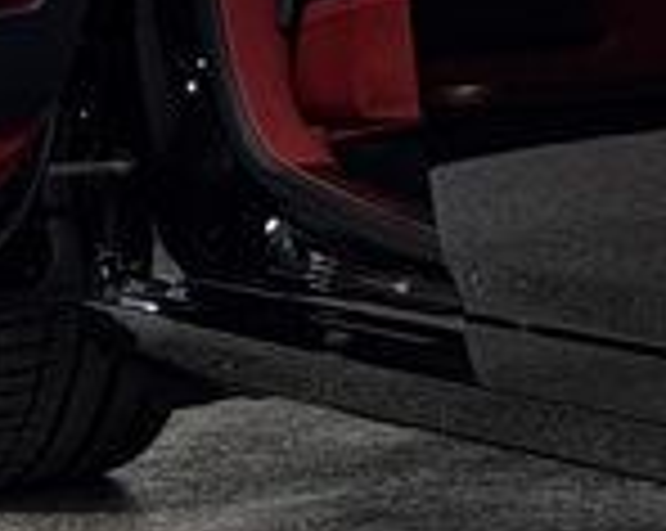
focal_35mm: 325
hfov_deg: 5.8
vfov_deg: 4.7
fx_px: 6398
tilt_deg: -3.2
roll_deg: +2.5
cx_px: 1498
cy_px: -315
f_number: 1.78
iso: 50
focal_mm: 6.76
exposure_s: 1/206
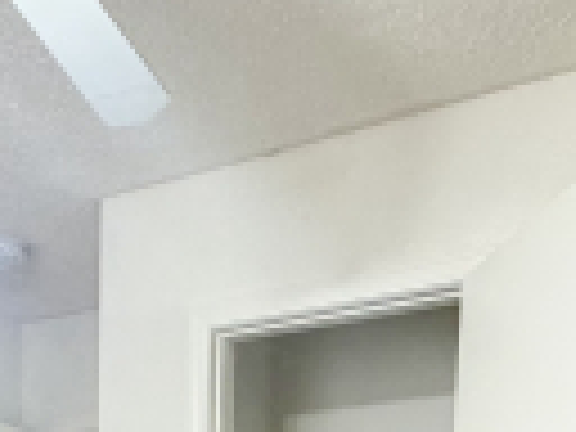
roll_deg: -0.6
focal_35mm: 73
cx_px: 169
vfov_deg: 16.1
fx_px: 1215
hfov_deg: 26.4
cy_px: 842
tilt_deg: -7.0
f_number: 2.2
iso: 250
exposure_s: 1/60
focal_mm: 2.22
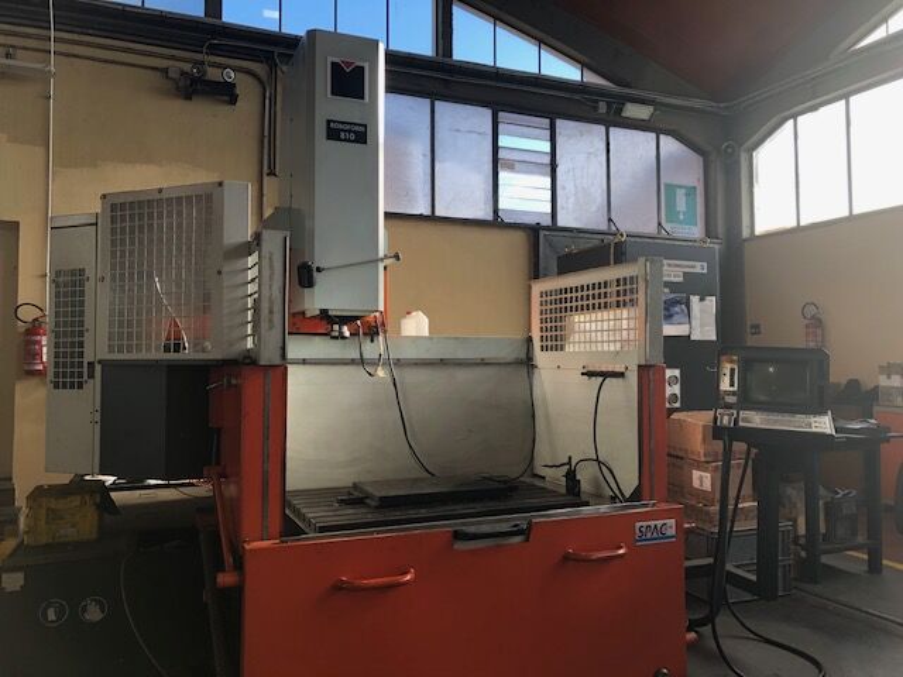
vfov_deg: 49.7
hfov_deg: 63.4
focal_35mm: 28
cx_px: 452
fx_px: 730
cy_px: 338
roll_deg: +0.2
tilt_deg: +3.7
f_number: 1.8
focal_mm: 4
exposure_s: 1/128
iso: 20
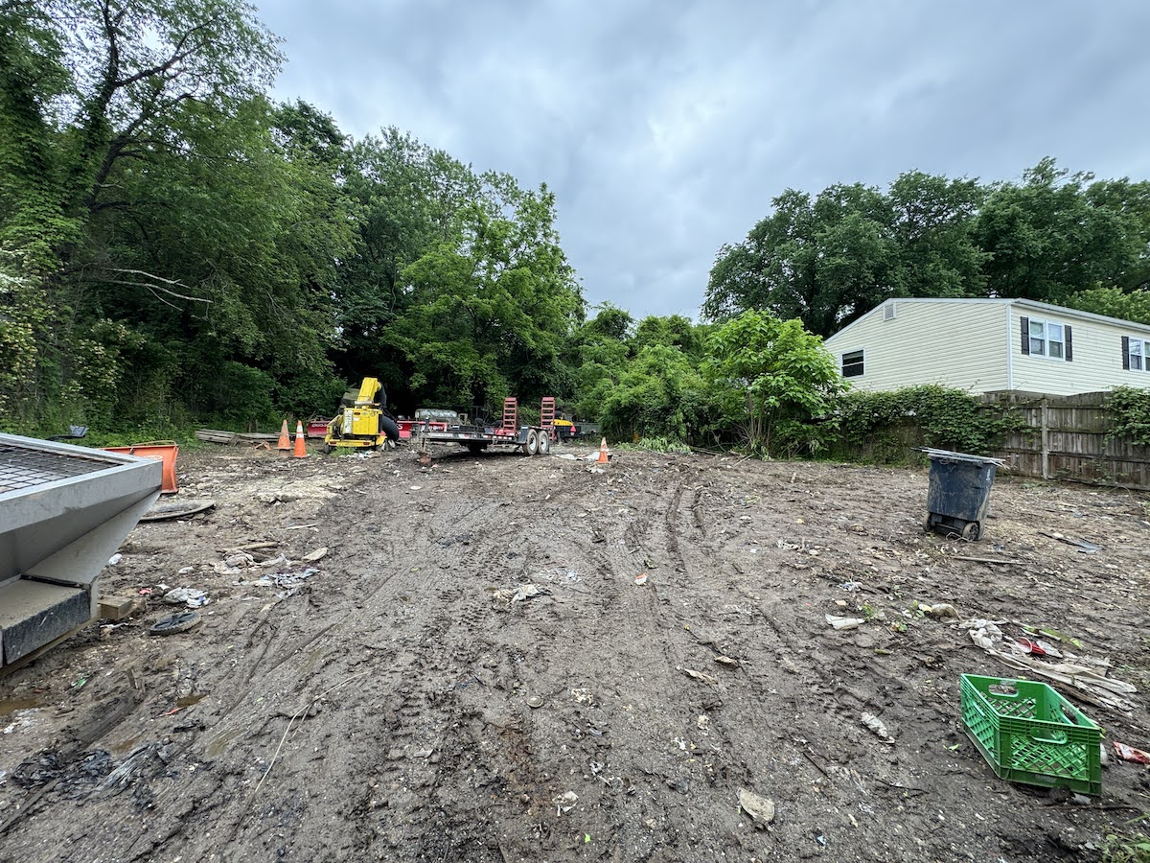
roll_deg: -2.0
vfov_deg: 85.7
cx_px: 575
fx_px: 465
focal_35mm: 14
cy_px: 432
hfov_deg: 102.1
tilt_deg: +3.3
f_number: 2.2
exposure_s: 1/265
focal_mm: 2.22
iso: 40
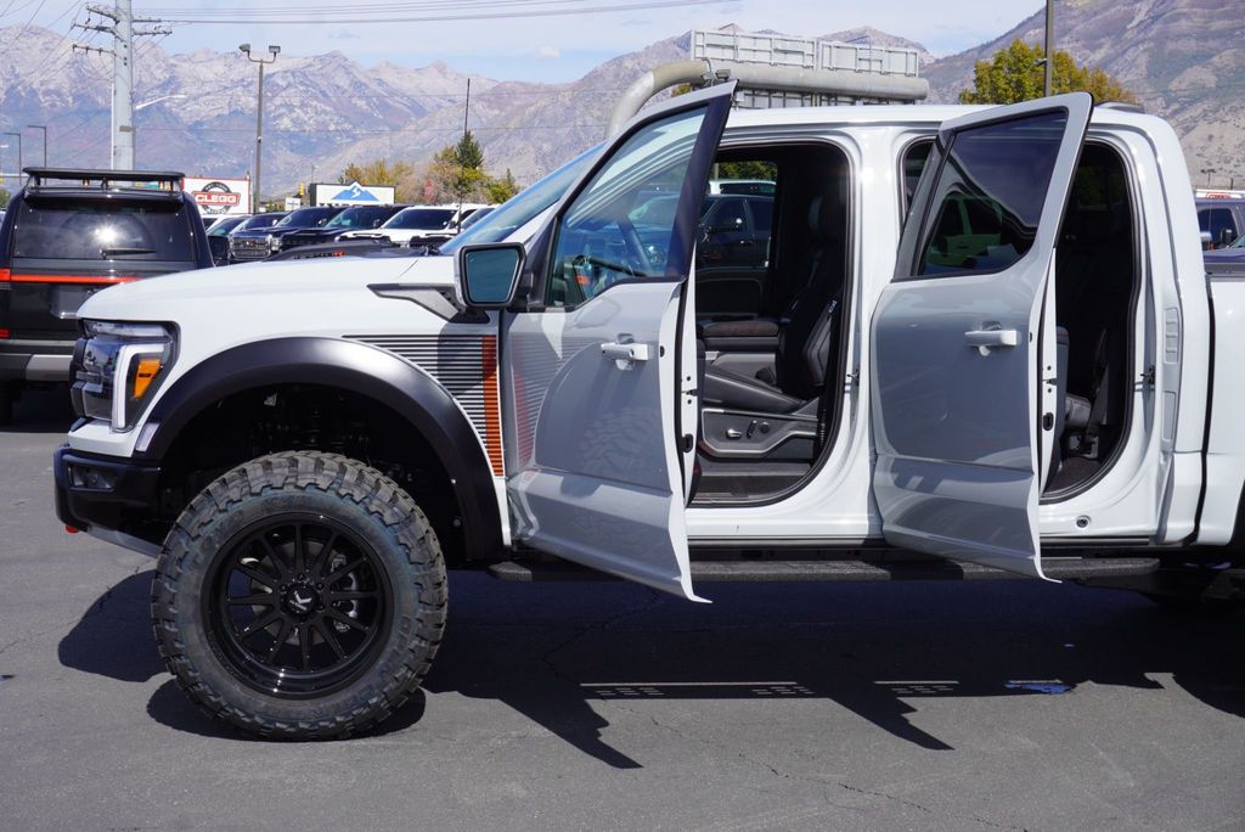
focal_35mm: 54
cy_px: 416
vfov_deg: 25.1
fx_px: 1868
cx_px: 622
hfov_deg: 36.9
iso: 100
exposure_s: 1/125
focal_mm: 36
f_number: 11
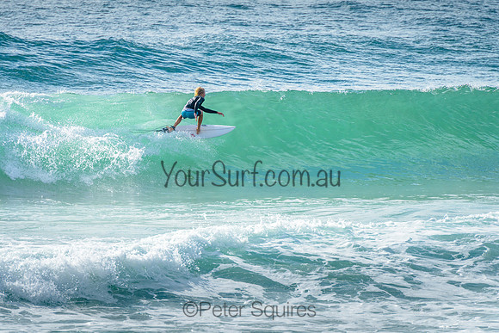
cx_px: 225
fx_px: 6799
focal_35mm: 490
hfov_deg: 4.2
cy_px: 135
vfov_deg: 2.8
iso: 200
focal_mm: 400
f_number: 7.1
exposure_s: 1/1600
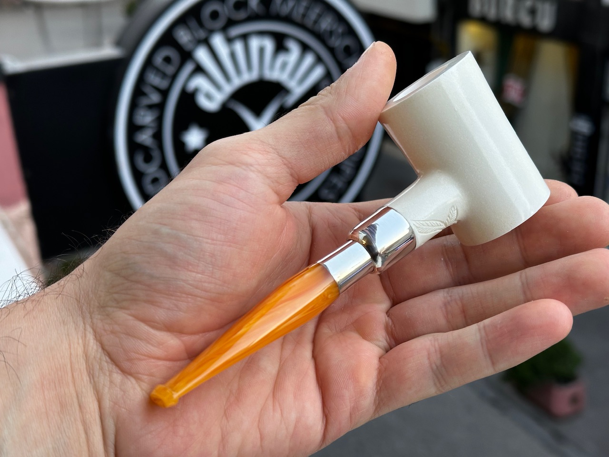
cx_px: 304
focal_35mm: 48
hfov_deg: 39.7
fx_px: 844
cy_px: 228
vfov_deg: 30.3
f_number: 1.78
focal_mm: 6.86
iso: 50
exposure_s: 1/172
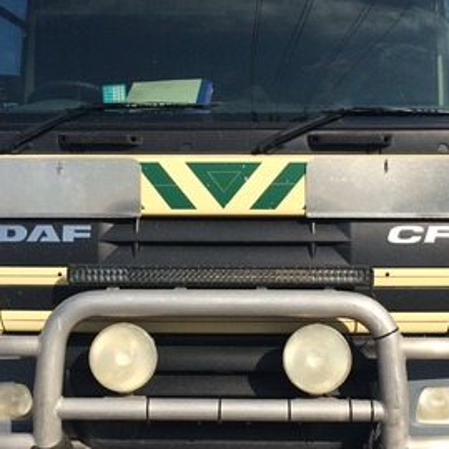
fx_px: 836
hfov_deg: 30.0
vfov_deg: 30.0
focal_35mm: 57
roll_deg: +3.1
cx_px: 239
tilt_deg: +0.8
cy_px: 203
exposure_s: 1/2740
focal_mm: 4.15
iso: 32
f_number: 2.2
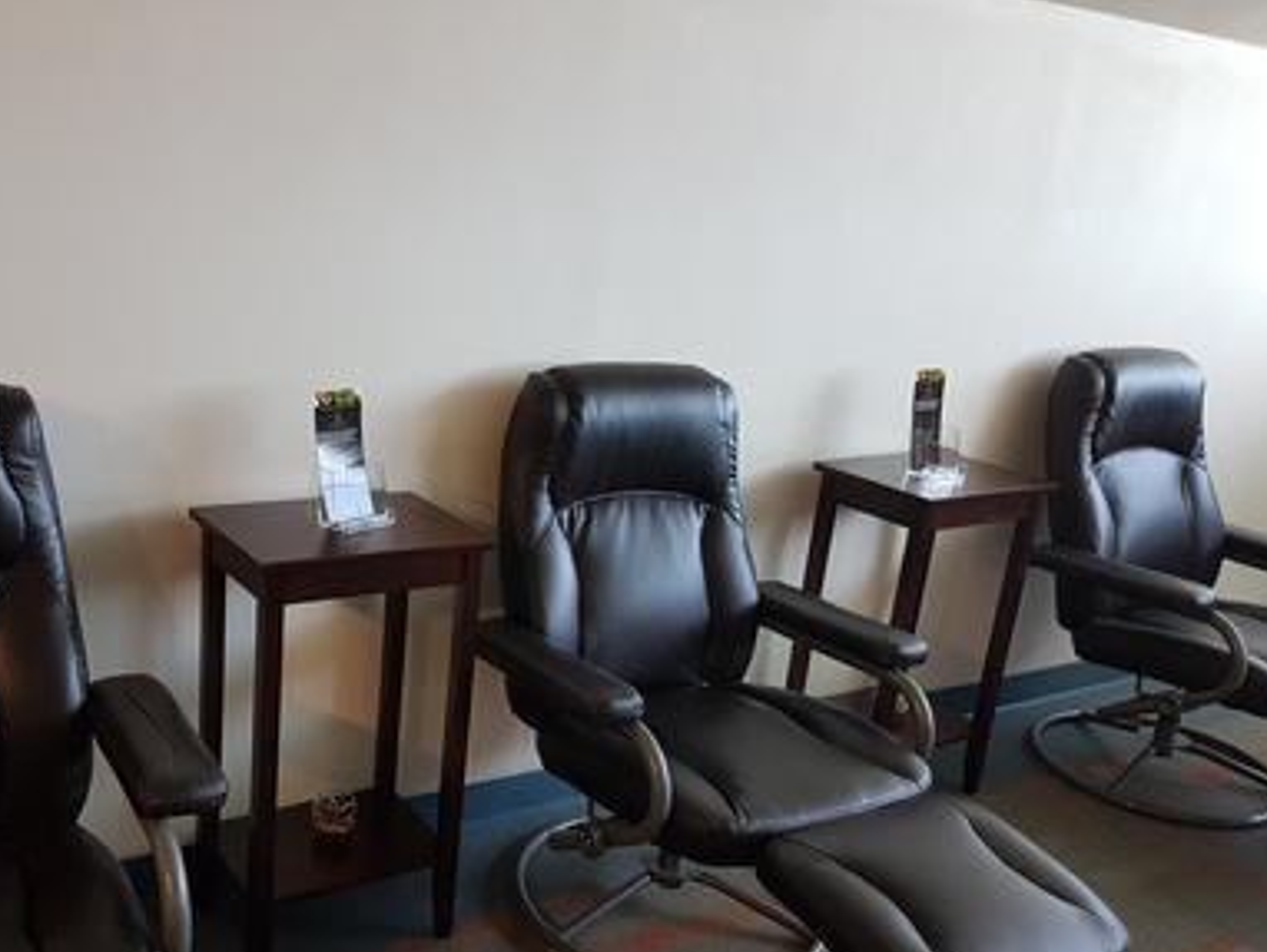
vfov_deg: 41.7
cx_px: 524
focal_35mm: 34
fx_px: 1245
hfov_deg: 53.6
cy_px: 566
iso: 200
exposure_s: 1/40
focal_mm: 4.2
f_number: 1.7
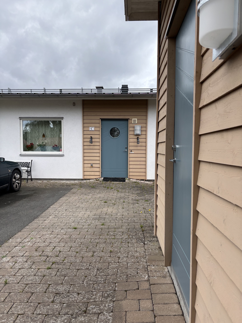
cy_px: 162
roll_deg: -1.2
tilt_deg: -2.8
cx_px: 121
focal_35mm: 26
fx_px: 242
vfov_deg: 67.3
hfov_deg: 53.1
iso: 50
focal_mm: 5.96
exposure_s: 1/918
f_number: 1.6
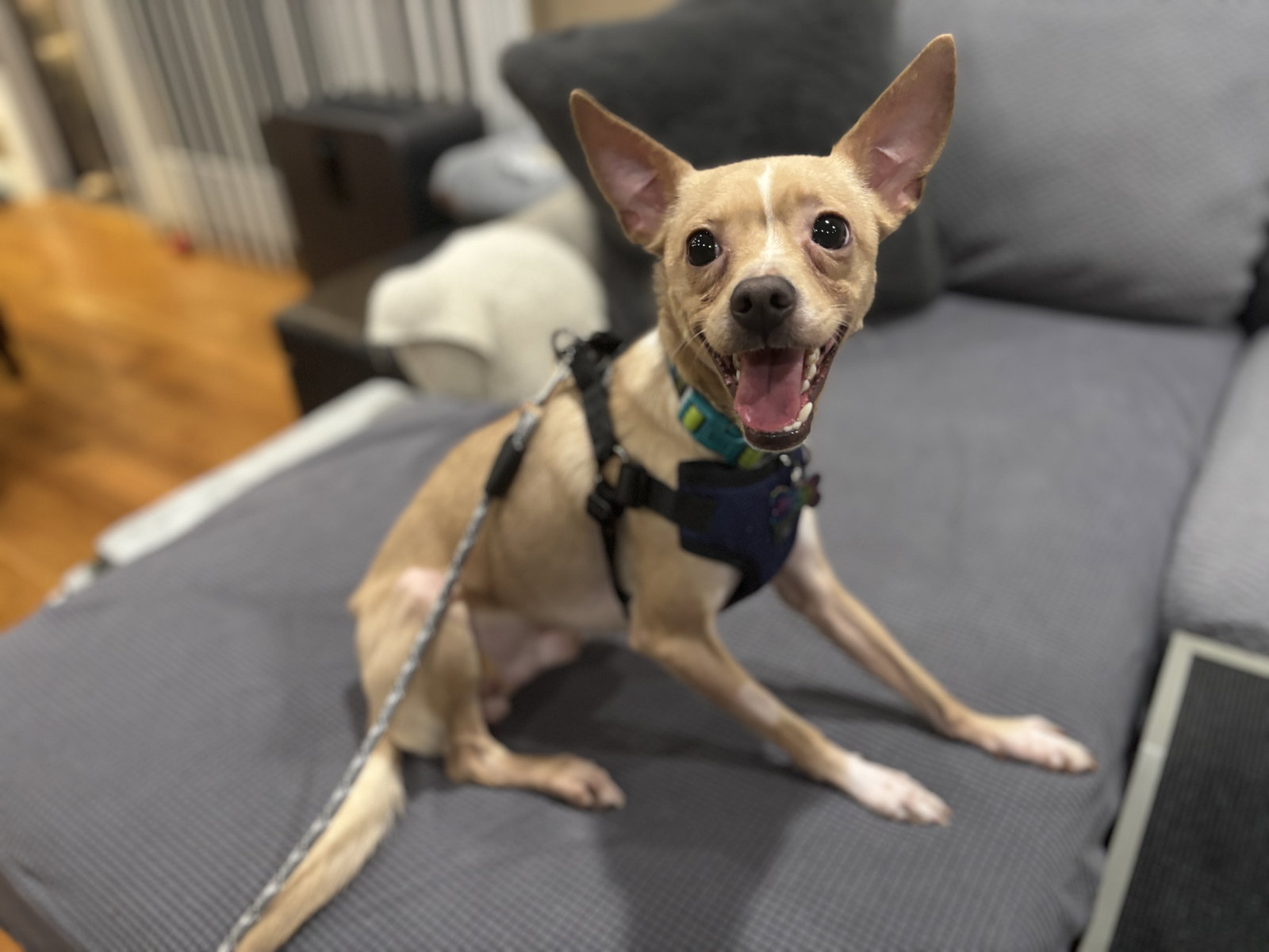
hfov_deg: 67.3
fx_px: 953
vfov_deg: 53.1
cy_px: 476
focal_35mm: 26
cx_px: 634
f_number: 1.6
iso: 500
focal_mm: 5.96
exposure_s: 1/30
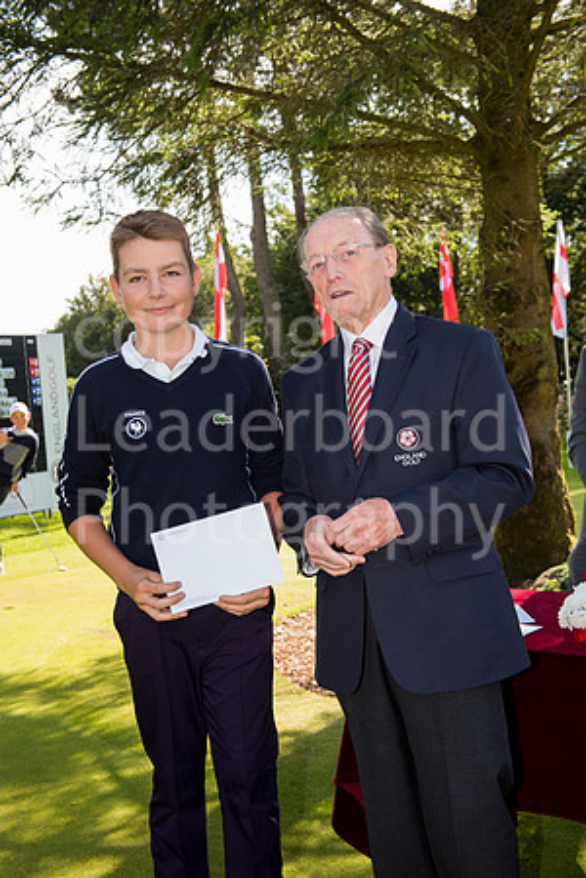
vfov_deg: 44.5
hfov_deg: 30.5
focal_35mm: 44
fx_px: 1074
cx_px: 293
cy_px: 439
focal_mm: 44
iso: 250
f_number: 5.6
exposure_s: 1/160
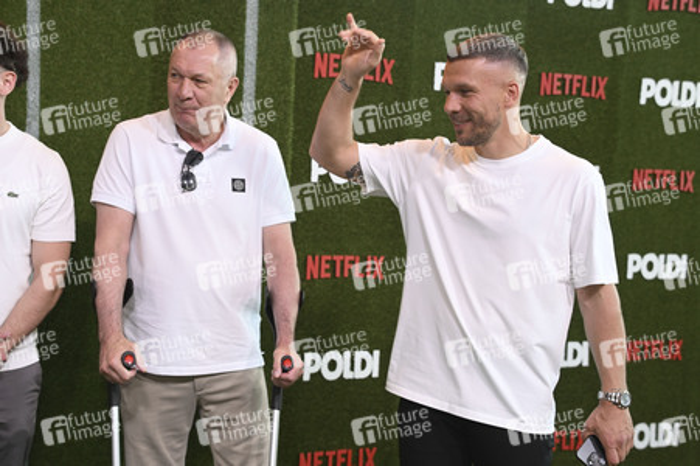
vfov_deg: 28.0
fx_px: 933
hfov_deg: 41.1
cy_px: 233
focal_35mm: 48
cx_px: 350
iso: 800
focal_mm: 48
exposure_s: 1/200
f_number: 4
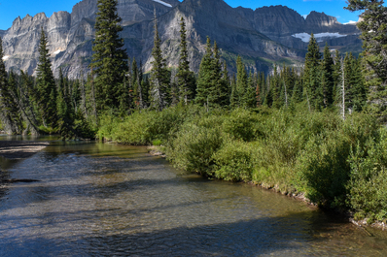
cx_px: 176
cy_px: 83
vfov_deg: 34.7
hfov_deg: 50.6
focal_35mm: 38
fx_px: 408
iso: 200
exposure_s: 1/320
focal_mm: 18
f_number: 9
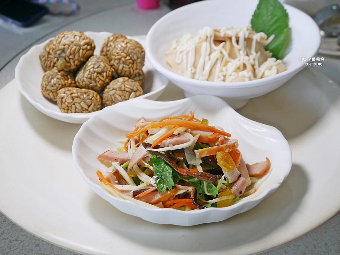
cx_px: 170
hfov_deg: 51.3
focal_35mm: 36
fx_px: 354
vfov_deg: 39.7
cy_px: 128
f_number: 4.3
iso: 200
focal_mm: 18
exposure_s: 1/125
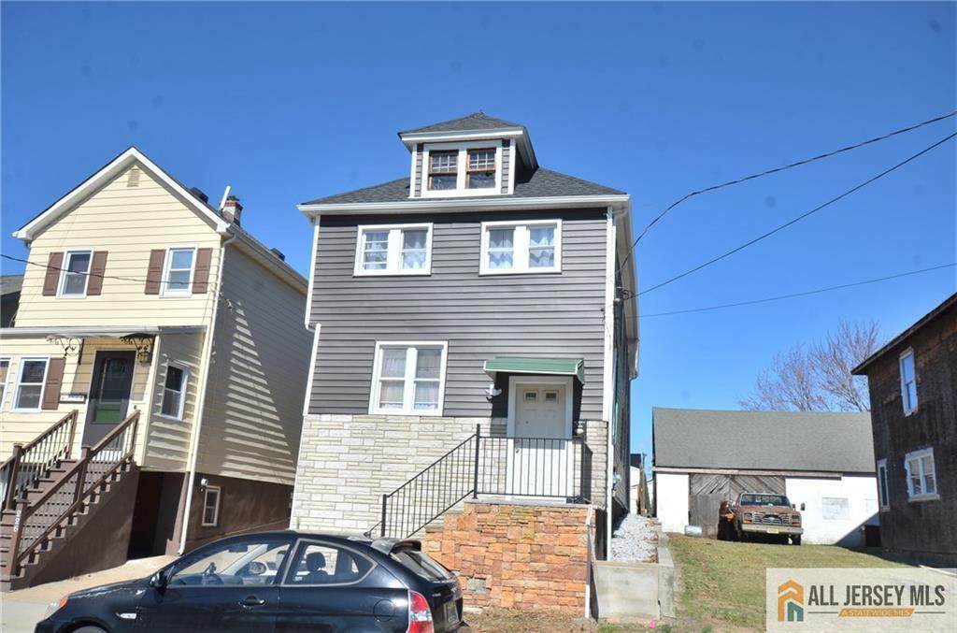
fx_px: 795
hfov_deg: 62.1
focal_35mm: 30
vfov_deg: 43.4
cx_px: 478
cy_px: 316
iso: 100
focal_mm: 20
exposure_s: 1/320
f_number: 9
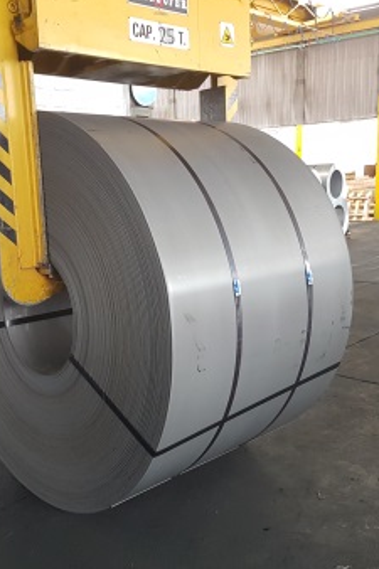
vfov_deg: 48.5
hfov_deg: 33.3
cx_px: 167
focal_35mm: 40
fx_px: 632
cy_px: 279
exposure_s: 1/39
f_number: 1.7
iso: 160
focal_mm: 4.2
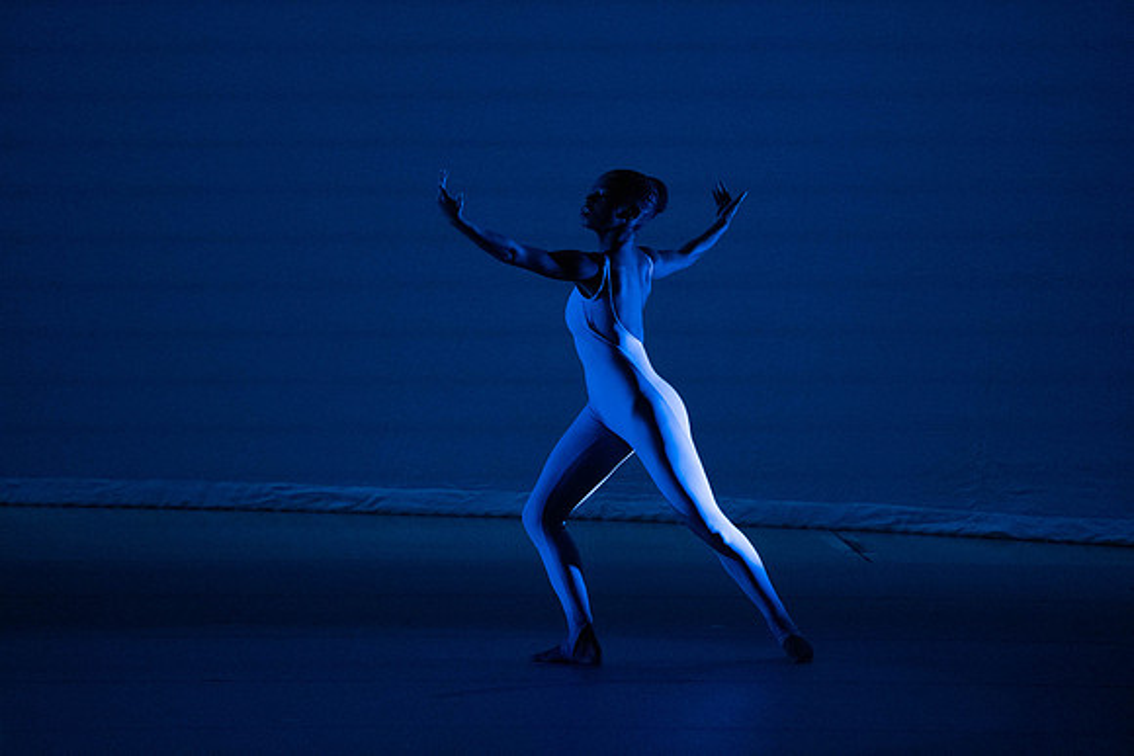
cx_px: 567
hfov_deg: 5.6
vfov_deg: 3.7
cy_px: 378
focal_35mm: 370
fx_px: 11657
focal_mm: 370
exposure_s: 1/400
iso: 16000
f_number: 5.6
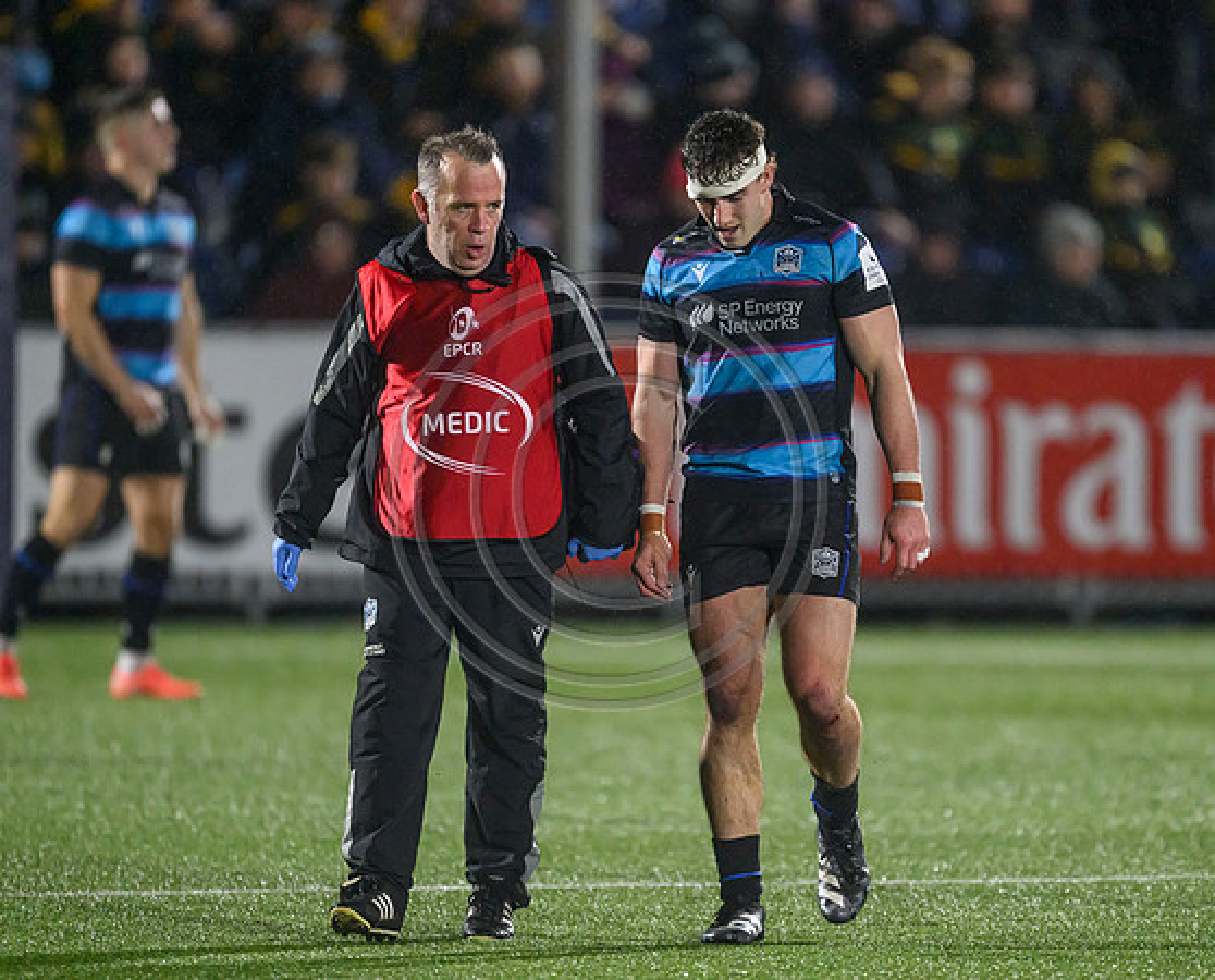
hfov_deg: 3.0
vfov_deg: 2.5
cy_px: 490
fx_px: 22848
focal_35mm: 633
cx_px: 734
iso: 6400
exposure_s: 1/1600
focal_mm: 560
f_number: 4
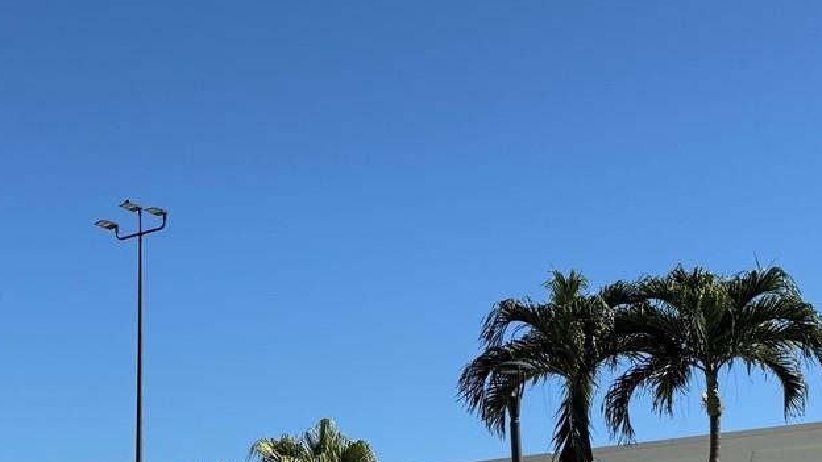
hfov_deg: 31.3
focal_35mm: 67
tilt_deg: +13.6
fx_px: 1460
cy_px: 322
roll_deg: +0.9
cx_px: 299
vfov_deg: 17.9
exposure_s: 1/5319
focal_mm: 6.76
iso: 80
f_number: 1.78
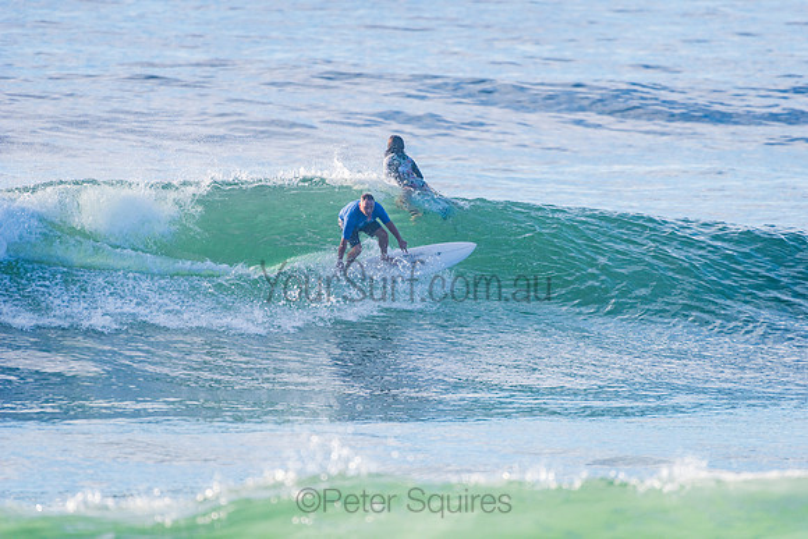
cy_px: 270
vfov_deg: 2.8
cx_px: 404
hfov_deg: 4.1
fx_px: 11224
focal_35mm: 500
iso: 360
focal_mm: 500
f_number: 5.6
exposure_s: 1/2000
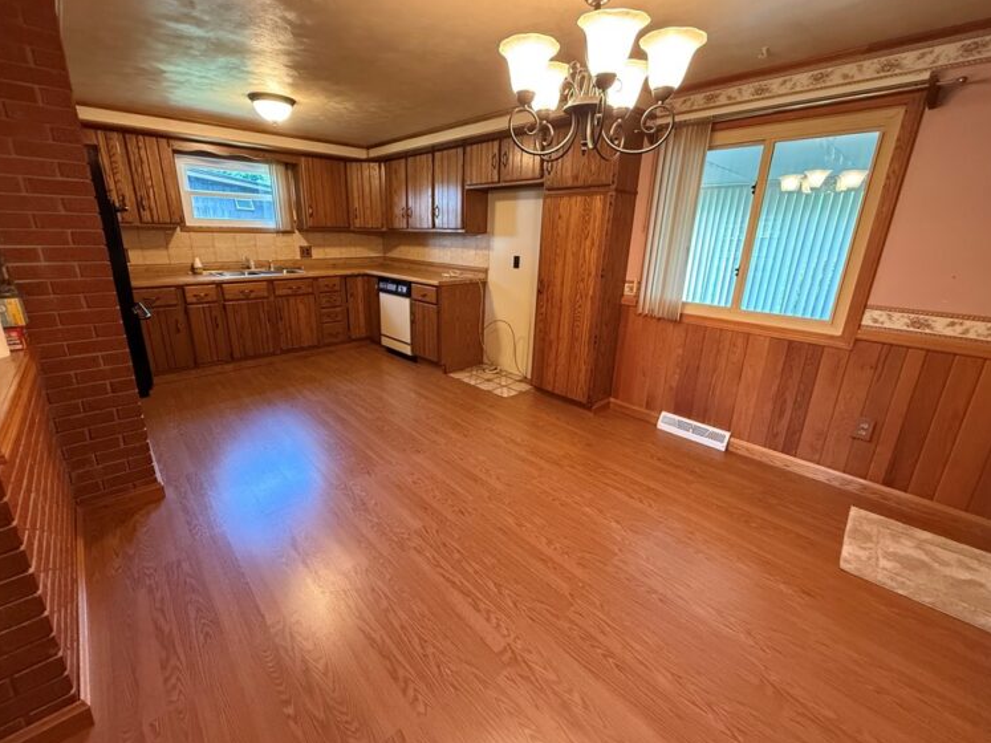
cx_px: 474
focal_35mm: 15
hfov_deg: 98.1
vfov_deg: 81.7
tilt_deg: -16.6
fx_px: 429
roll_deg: -1.3
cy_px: 361
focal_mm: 2.22
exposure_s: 1/60
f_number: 2.2
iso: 640
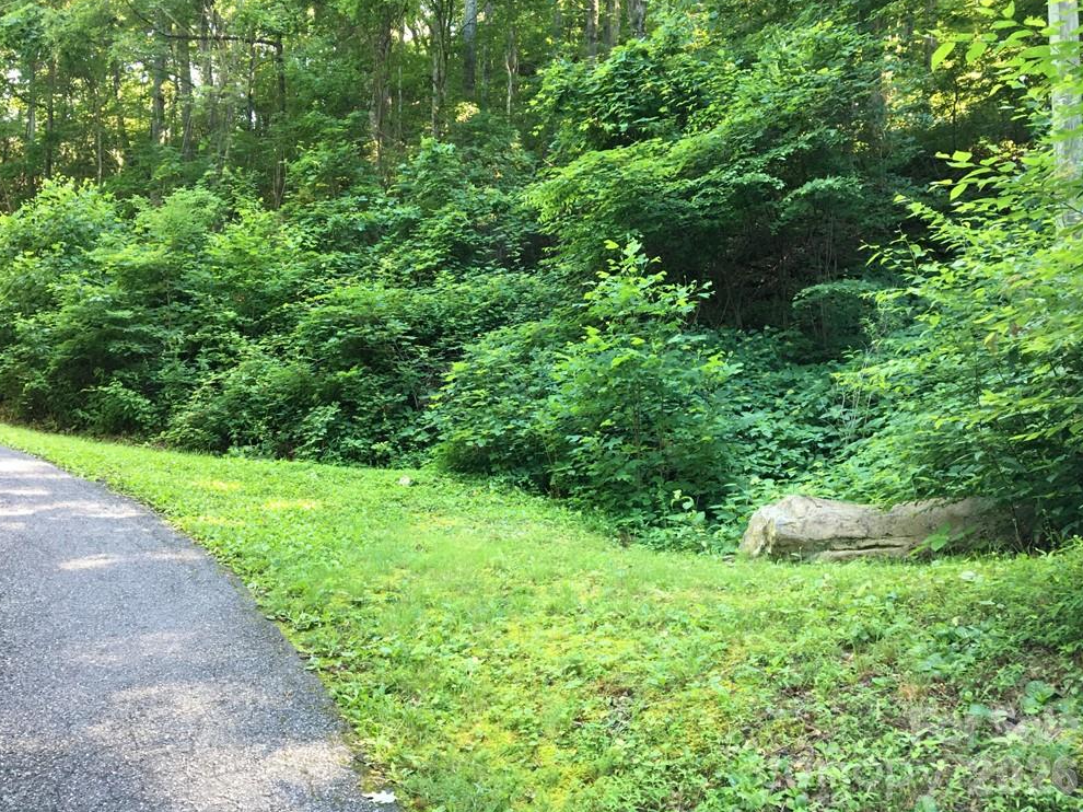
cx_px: 525
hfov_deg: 60.0
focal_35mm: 30
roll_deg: -2.7
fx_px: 938
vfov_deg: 46.8
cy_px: 394
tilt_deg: +9.4
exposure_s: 1/30
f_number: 2.2
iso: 100
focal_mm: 4.15
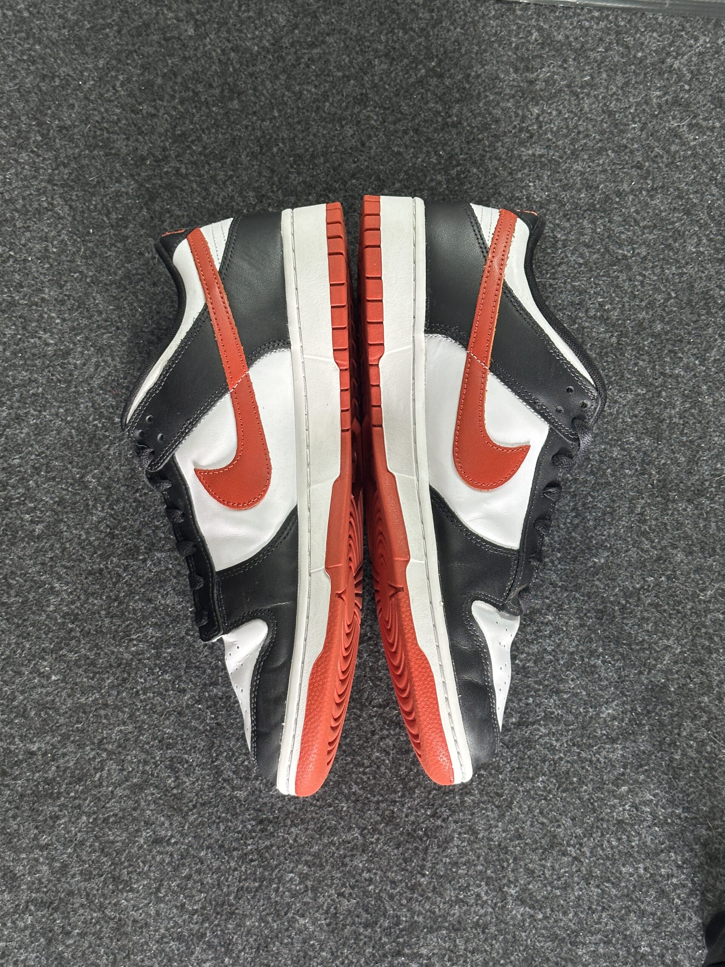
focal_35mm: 48
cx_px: 362
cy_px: 484
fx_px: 1340
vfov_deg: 39.7
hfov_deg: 30.3
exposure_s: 1/50
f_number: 1.78
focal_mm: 6.86
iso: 200
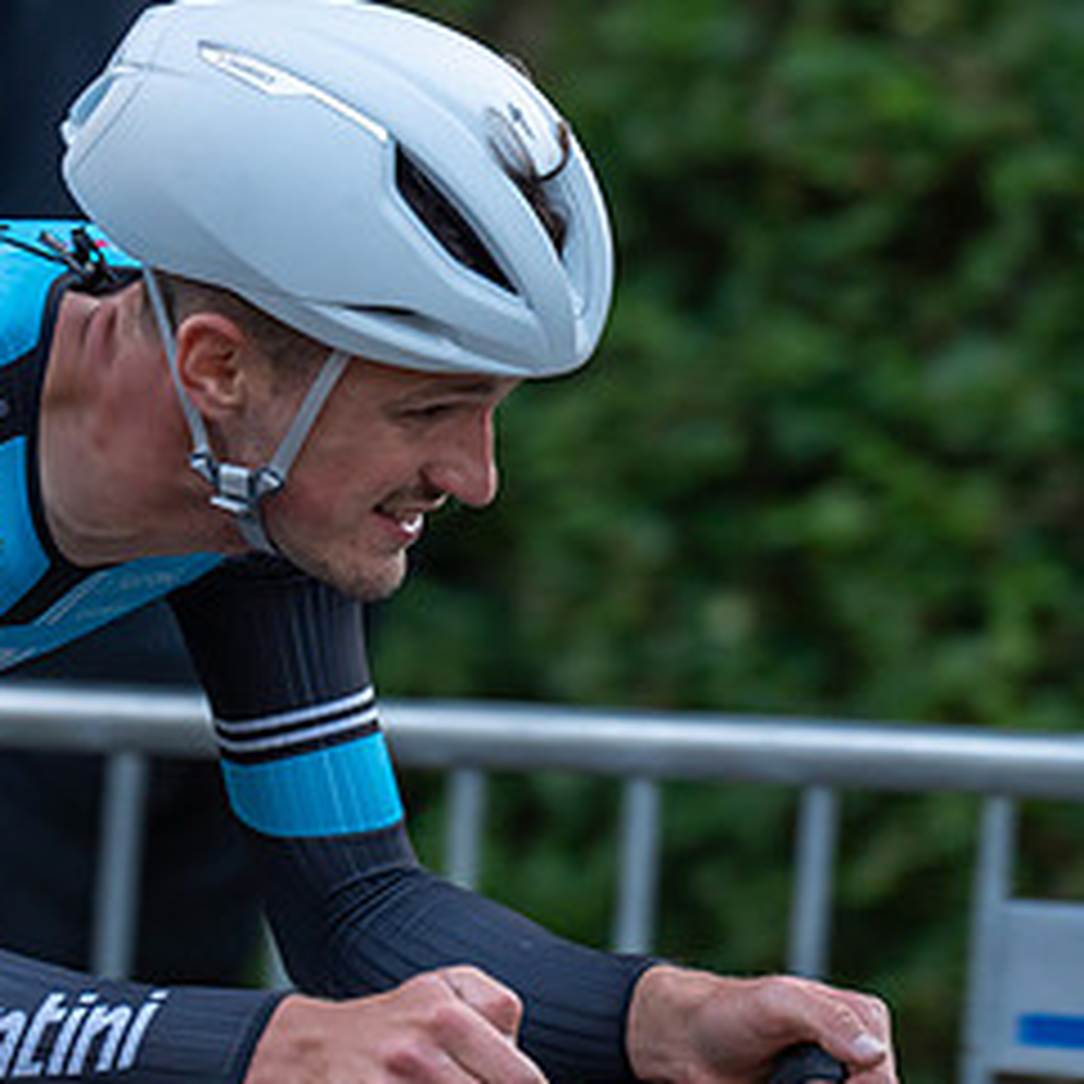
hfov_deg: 4.8
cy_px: 280
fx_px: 13002
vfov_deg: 4.8
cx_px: 323
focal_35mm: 367
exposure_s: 1/1000
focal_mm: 152
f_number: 2.8
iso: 1250
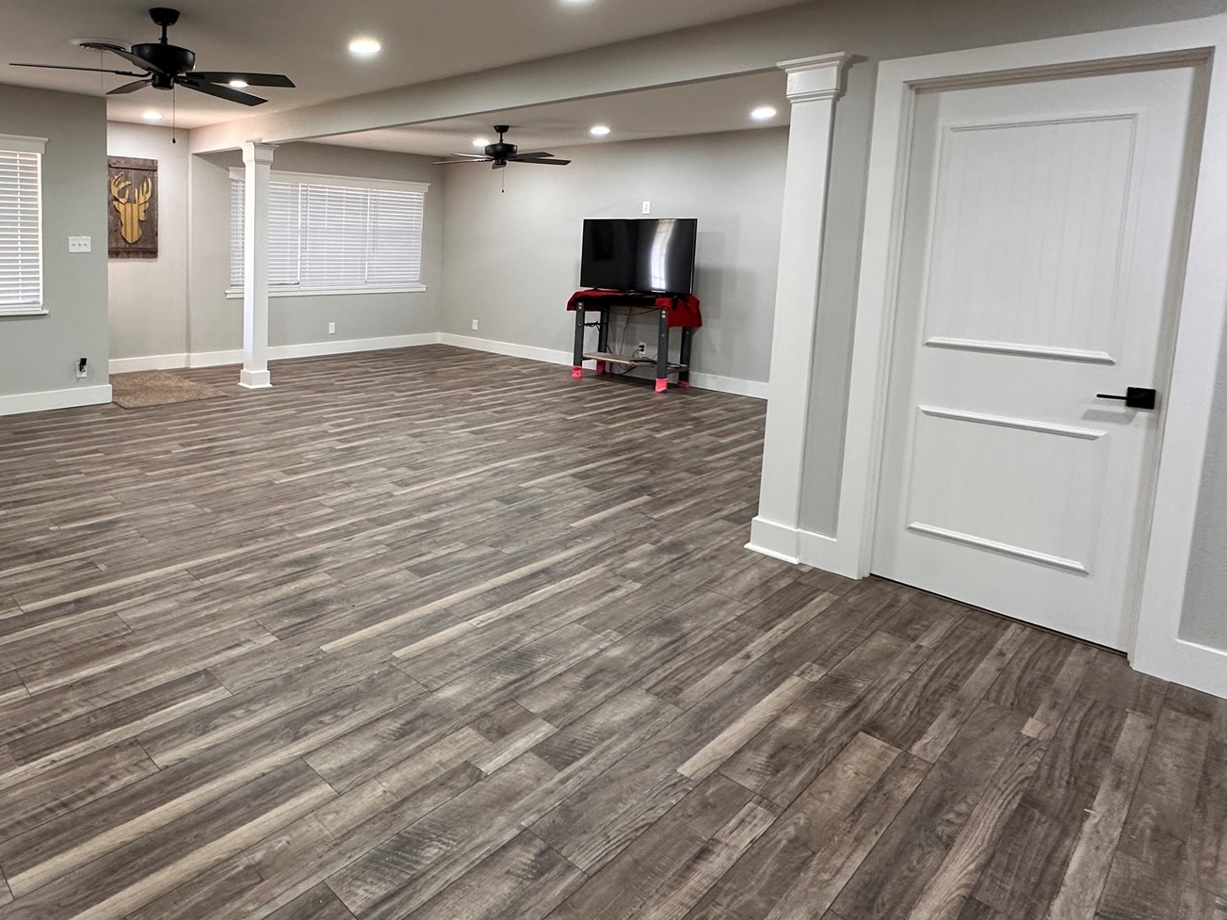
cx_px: 364
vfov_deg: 59.8
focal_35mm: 22
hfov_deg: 72.9
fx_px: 780
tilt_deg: -5.4
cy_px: 313
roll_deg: -1.2
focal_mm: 2.22
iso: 200
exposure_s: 1/60
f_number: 2.2
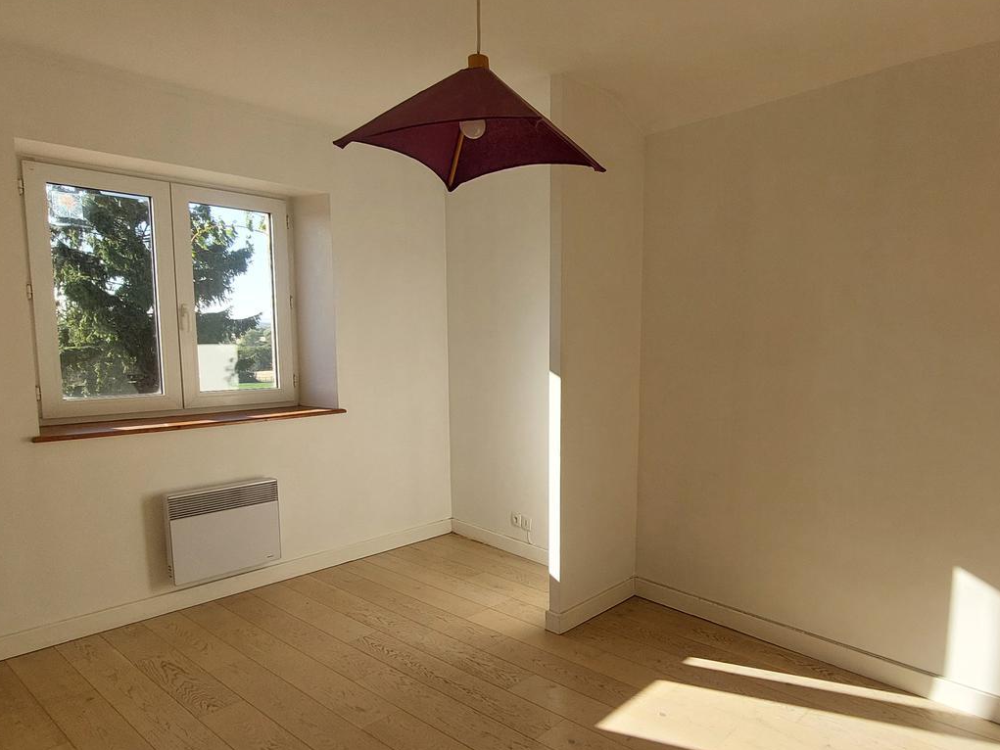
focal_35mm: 22
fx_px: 636
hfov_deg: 74.9
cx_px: 631
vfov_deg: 60.9
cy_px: 417
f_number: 2.2
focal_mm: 1.74
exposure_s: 1/375
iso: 50
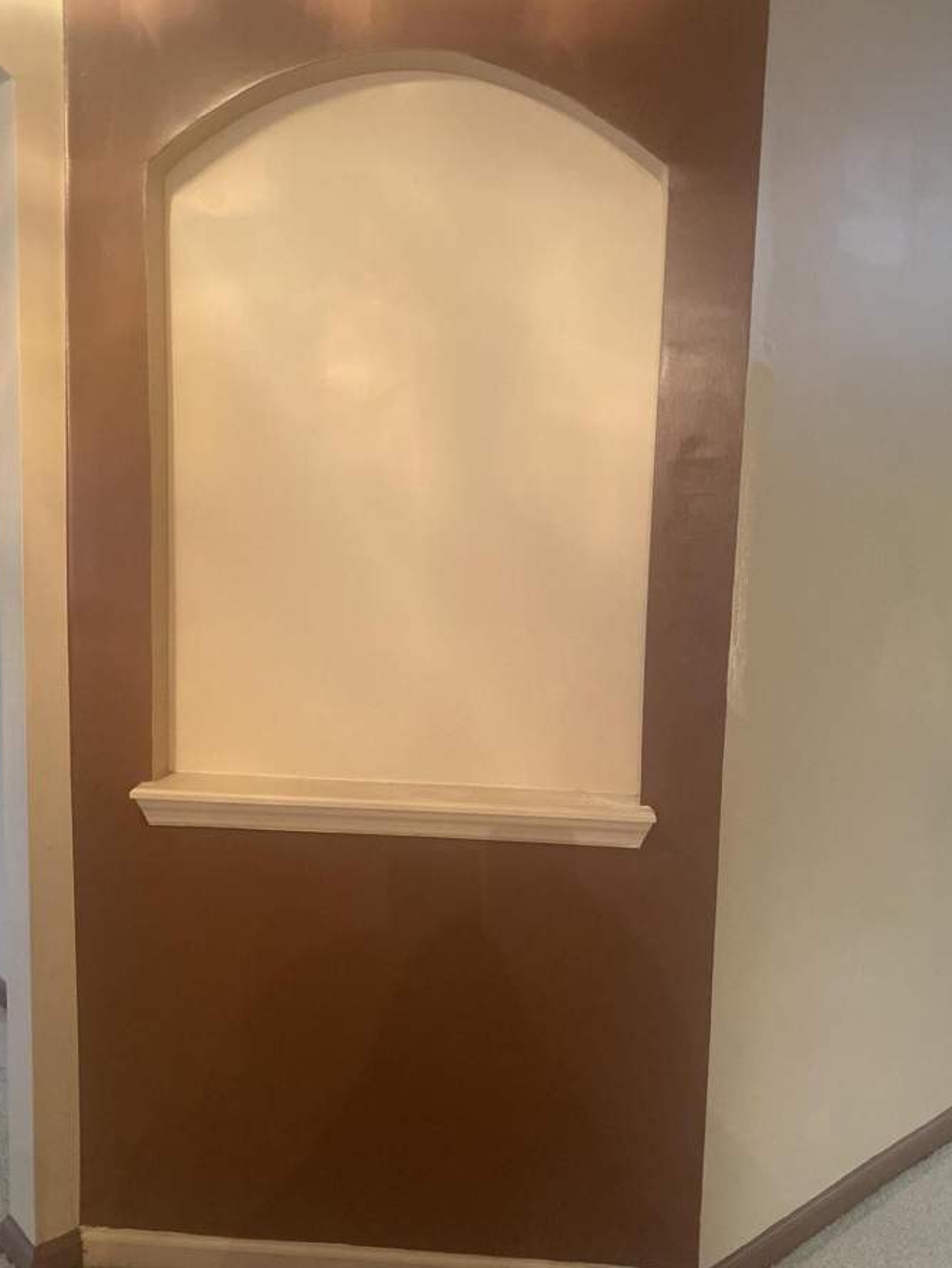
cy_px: 641
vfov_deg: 58.3
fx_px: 1136
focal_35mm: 31
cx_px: 478
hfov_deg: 45.5
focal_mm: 4.25
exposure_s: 1/40
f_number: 1.8
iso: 500
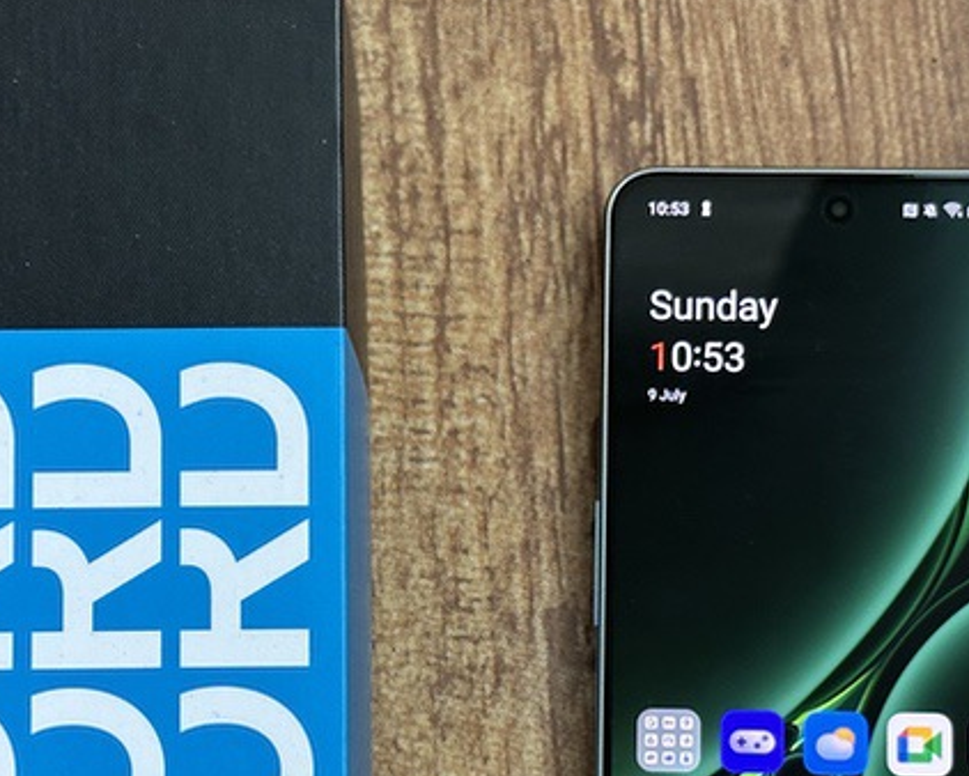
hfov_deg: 17.3
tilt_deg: -82.2
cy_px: 597
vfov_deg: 13.8
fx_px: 3185
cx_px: 450
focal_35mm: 111
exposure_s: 1/50
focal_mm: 6.86
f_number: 1.78
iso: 100
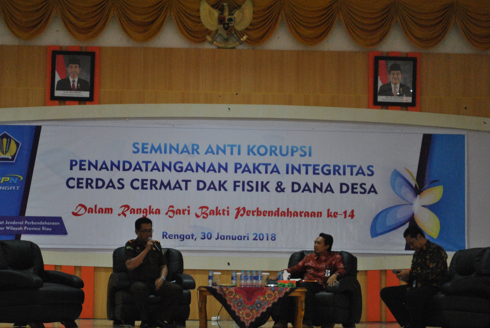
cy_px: 172
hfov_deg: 23.3
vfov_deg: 15.8
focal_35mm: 87
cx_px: 225
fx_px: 1186
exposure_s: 1/30
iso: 1100
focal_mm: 48
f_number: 5.3
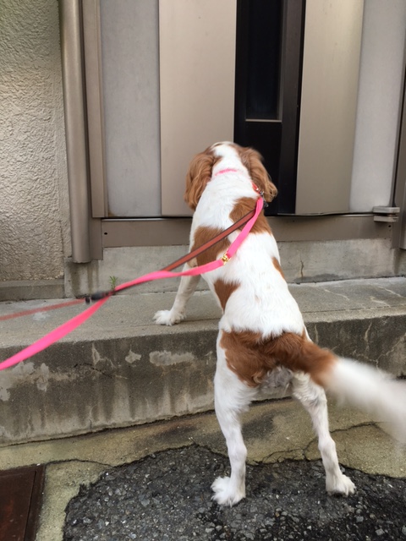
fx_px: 454
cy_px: 270
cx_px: 203
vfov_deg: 61.7
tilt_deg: -11.1
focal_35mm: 29
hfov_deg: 48.2
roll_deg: +1.0
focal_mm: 4.15
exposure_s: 1/60
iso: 32
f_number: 2.2
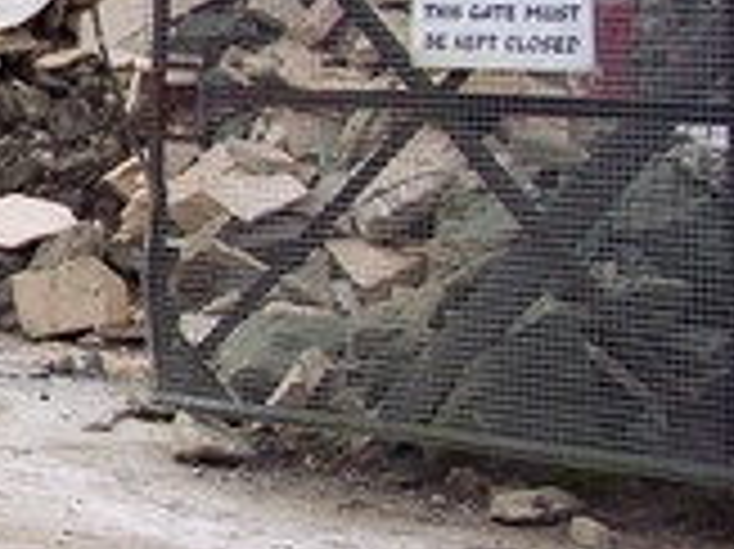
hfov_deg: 11.7
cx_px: -675
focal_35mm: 153
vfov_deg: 9.6
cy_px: -9
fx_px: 3242
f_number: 3.4
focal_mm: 8
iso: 100
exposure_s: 1/90
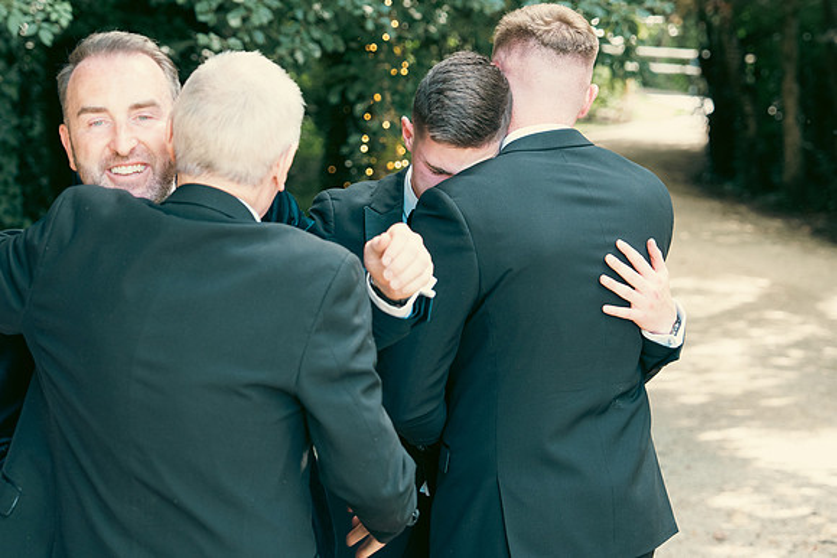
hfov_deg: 22.6
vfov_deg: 15.2
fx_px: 2093
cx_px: 418
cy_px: 279
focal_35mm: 90
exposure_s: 1/200
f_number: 3.5
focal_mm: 60
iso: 800
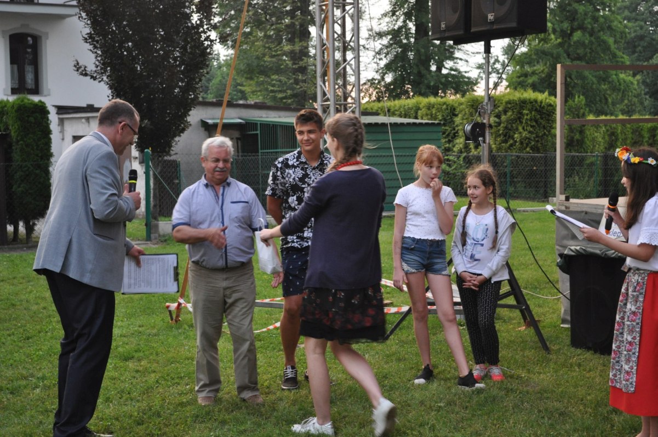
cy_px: 218
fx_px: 1095
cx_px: 329
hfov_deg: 33.4
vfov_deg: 22.6
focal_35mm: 60
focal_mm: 40
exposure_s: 1/60
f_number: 5.3
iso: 800
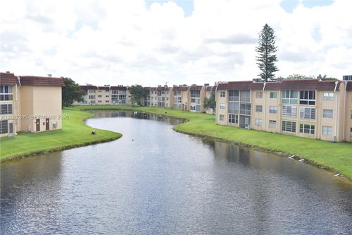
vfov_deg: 36.8
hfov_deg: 53.1
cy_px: 118
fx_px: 352
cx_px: 176
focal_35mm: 36
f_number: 7.1
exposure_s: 1/200
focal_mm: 24
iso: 100
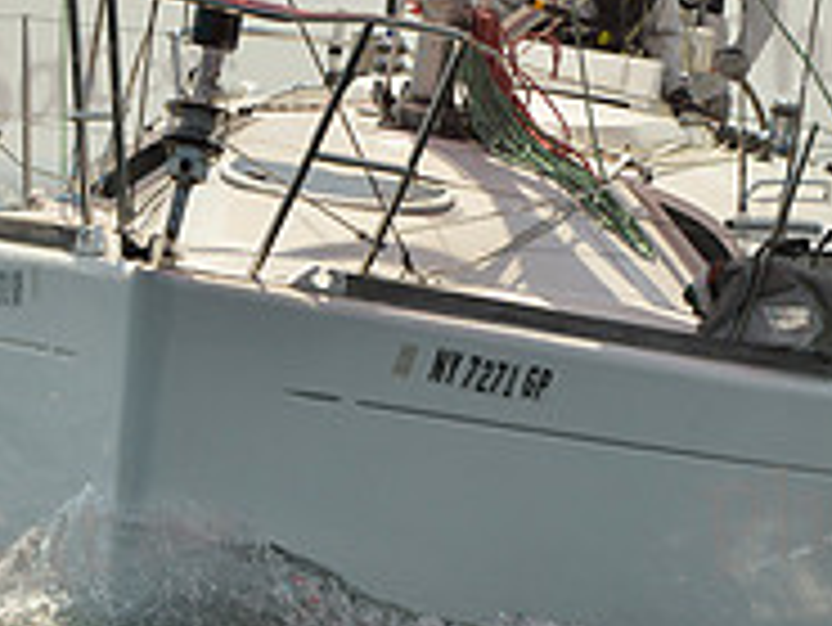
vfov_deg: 3.7
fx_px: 9789
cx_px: 472
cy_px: 290
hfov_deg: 4.9
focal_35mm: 407
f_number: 8
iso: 200
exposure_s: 1/1250
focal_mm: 135
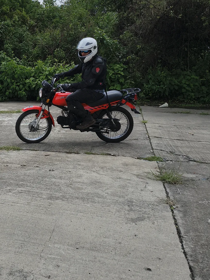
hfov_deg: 31.3
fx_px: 356
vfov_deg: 42.3
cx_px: 18
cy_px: 91
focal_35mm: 44
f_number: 1.8
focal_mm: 5.56
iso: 100
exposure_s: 1/3940
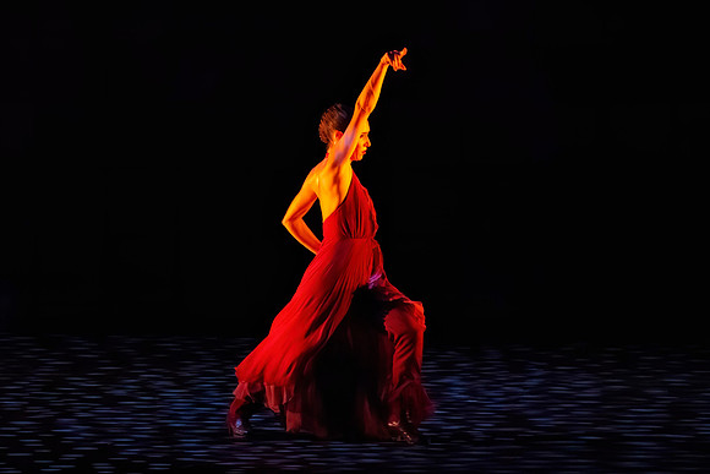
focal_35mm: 371
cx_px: 278
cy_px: 239
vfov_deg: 3.7
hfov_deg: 5.6
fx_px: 7315
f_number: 7.1
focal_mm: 285
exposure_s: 1/400
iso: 25600
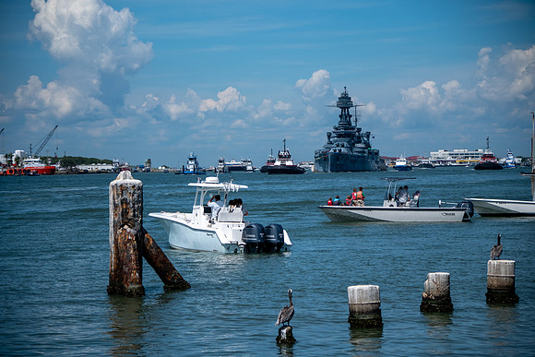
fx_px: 1784
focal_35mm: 120
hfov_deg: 17.1
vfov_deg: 11.4
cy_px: 178
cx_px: 268
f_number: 4
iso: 160
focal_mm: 80
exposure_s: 1/4400
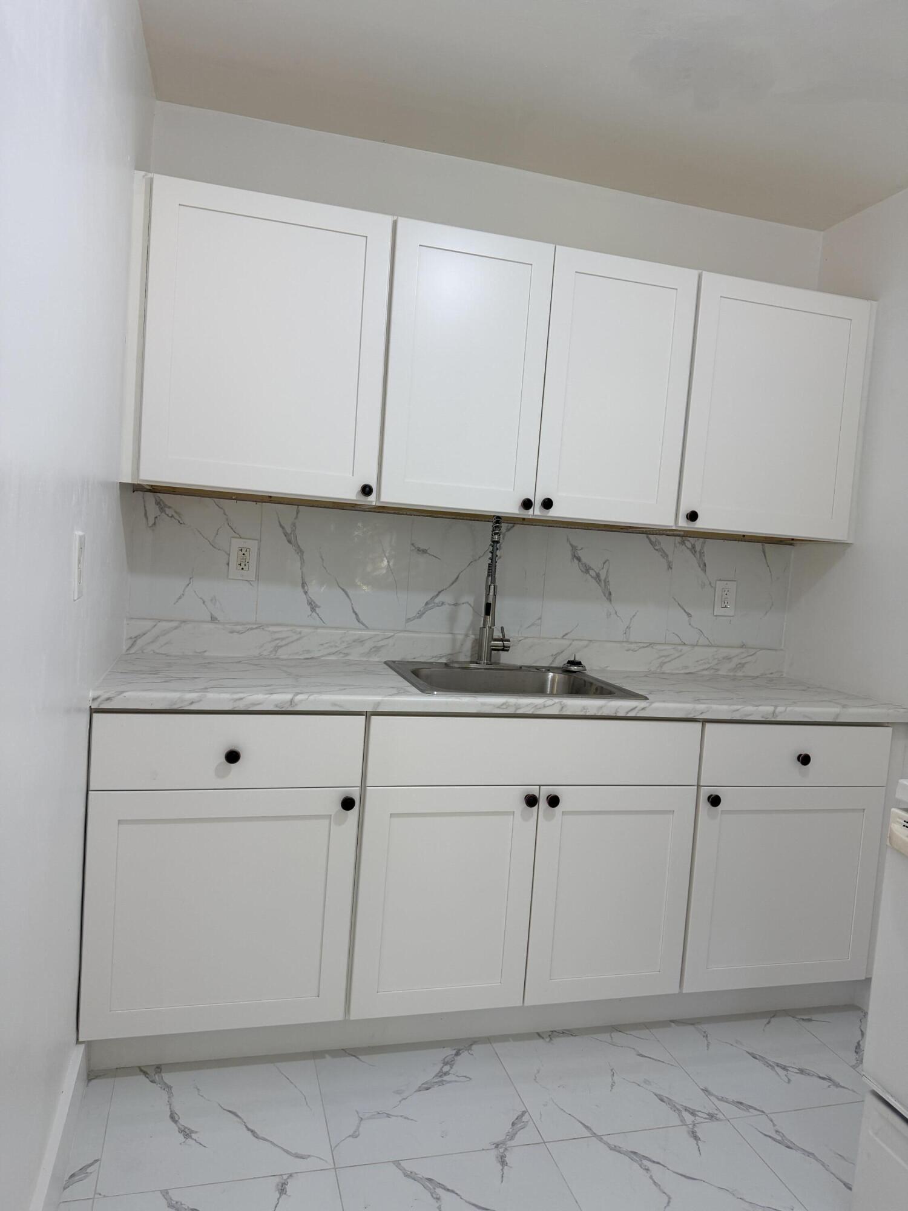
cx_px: 454
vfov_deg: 71.6
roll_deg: -4.2
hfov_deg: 56.8
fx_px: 839
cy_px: 606
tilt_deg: -3.7
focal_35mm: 24
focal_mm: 6.76
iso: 125
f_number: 1.78
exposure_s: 1/120
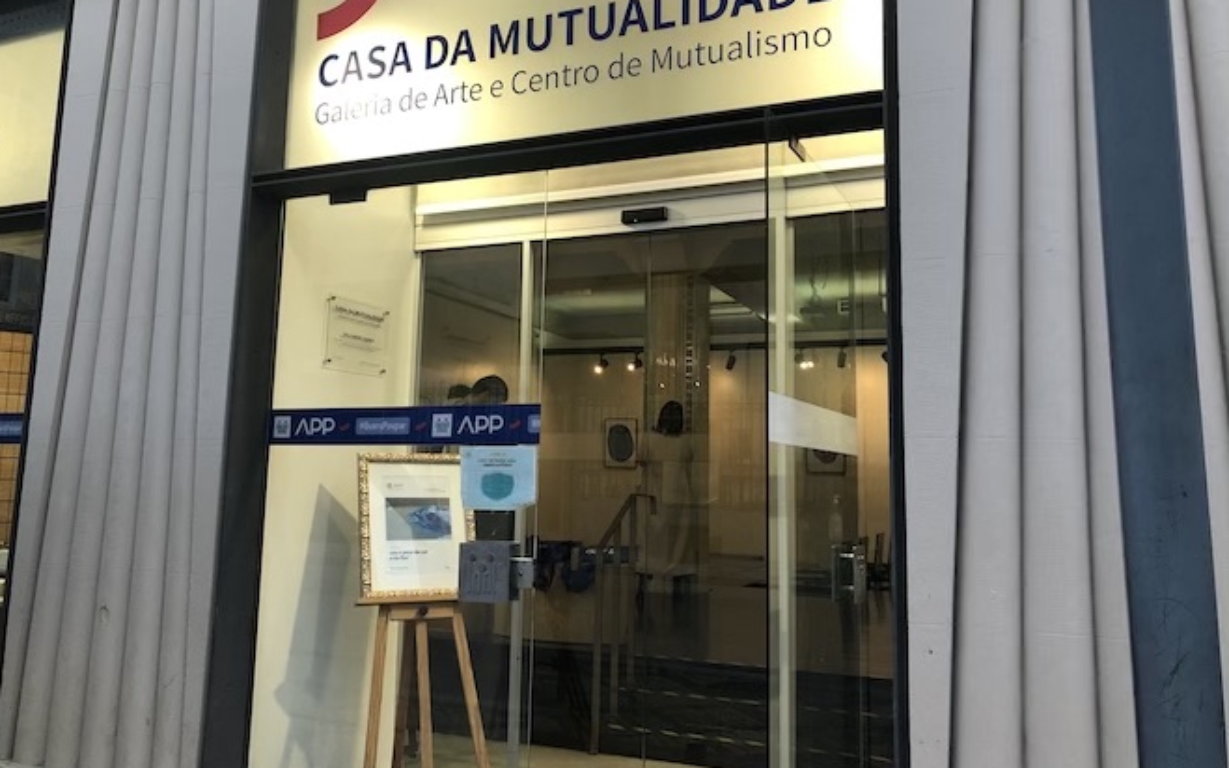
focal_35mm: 30
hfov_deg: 62.9
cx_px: 612
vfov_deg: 41.8
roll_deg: -1.9
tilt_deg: +9.0
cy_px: 337
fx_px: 1005
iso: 32
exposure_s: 1/33
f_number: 1.8
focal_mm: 4
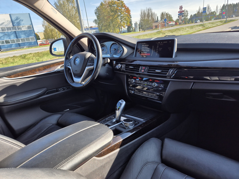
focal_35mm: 23
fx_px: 159
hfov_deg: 73.9
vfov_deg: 58.9
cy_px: 90
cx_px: 120
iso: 25
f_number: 1.8
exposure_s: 1/379
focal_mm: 5.4
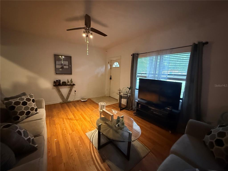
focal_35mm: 14
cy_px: 86
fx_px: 92
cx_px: 114
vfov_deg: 85.7
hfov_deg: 102.1
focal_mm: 2.22
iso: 1250
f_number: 2.2
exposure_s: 1/40
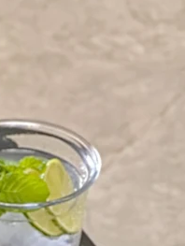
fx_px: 2993
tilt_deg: -38.9
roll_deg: -0.5
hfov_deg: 3.5
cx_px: -279
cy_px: 586
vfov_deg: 4.6
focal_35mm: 421
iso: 160
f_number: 2.8
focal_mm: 9
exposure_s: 1/40
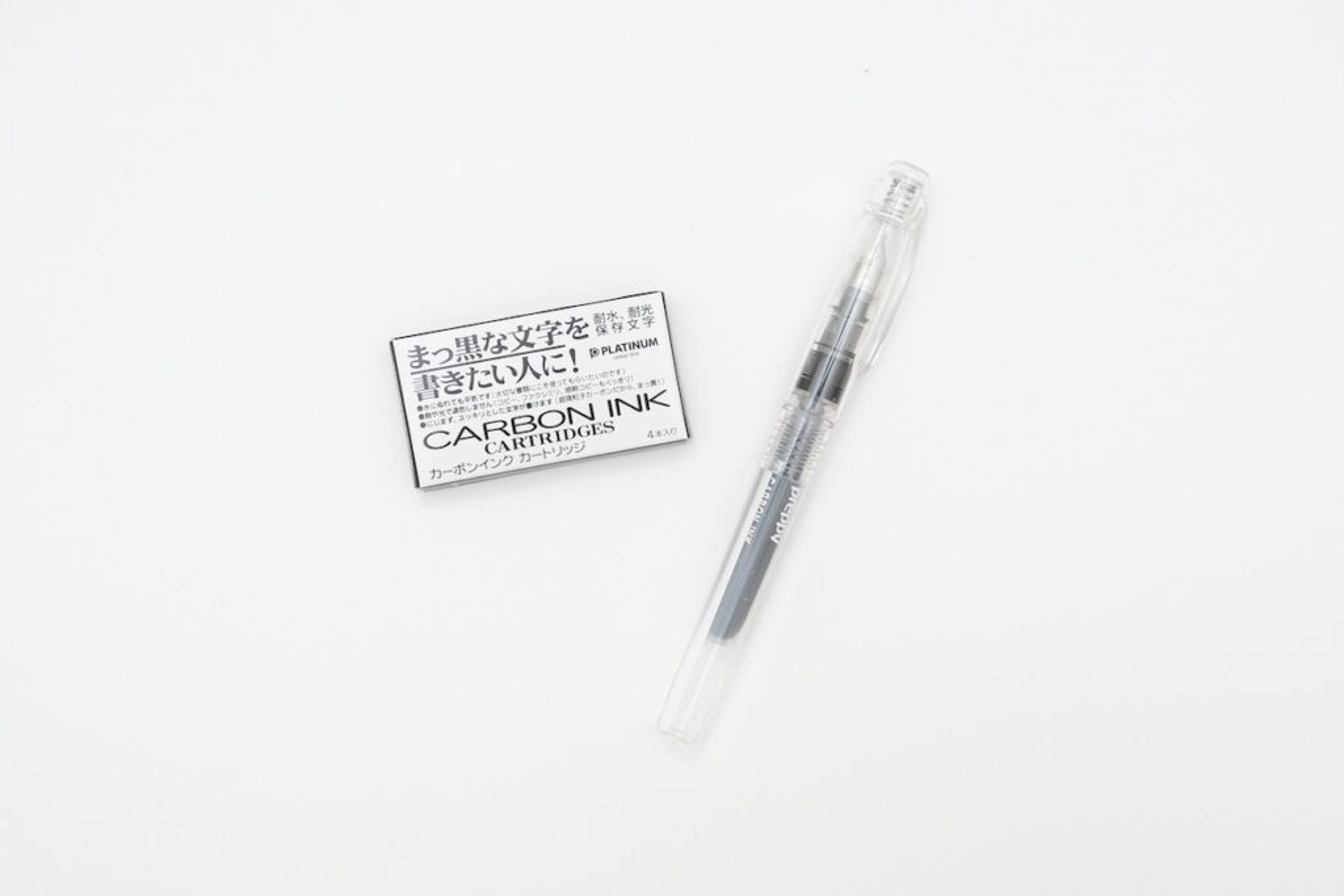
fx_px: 1307
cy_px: 448
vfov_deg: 37.9
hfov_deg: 54.4
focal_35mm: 35
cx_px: 672
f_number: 5.6
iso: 1250
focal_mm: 23
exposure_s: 1/60
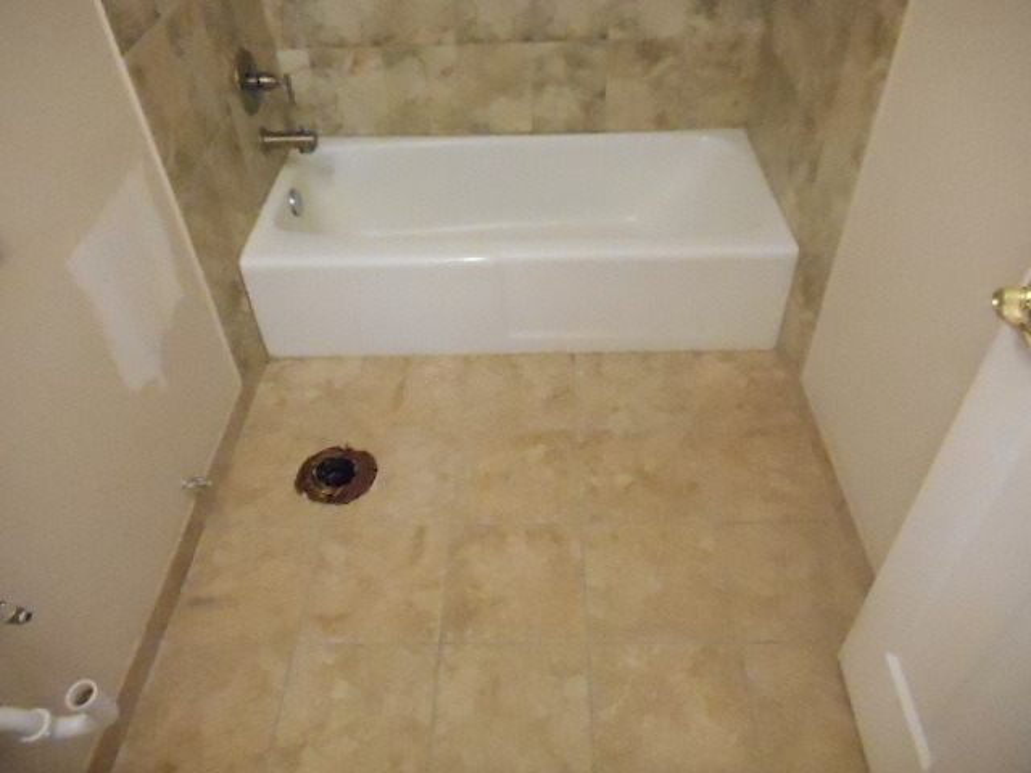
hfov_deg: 69.4
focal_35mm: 25
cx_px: 516
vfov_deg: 54.9
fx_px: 745
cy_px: 386
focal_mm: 4.5
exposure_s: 1/80
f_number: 3.7
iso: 3200
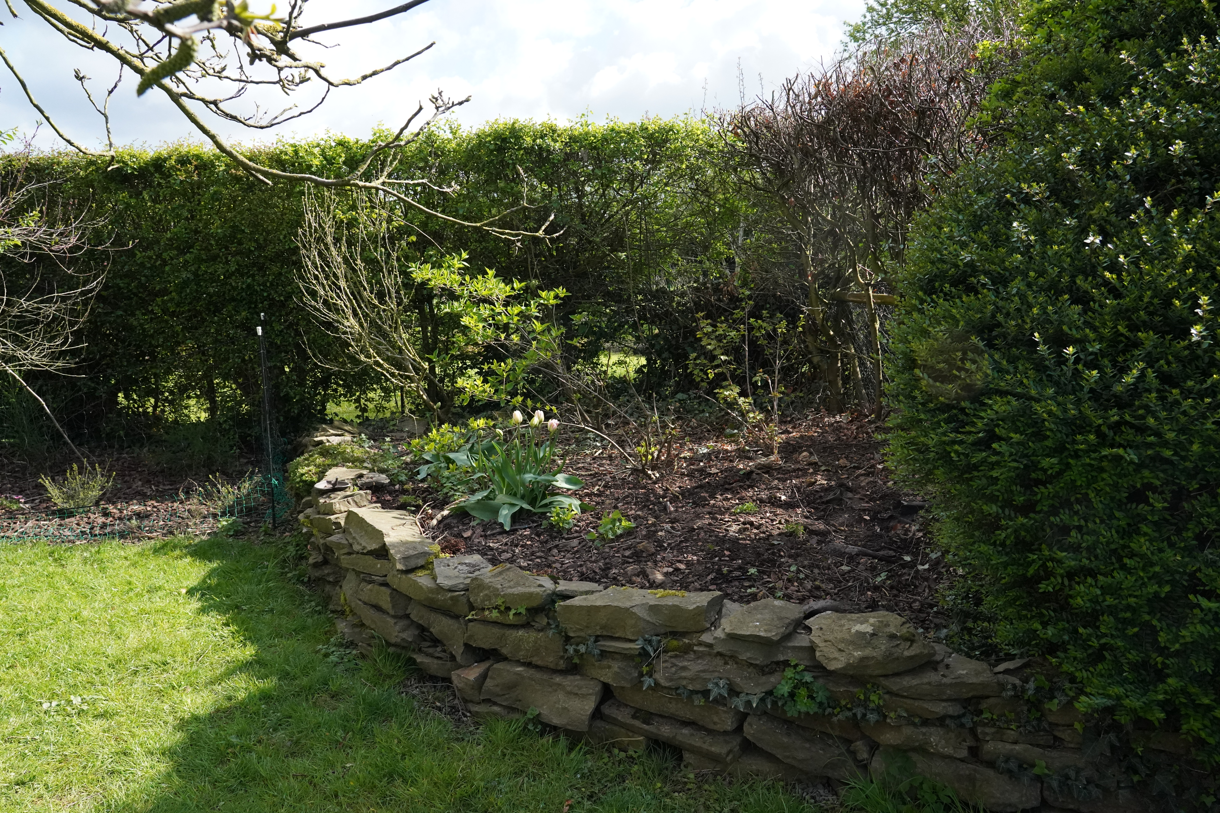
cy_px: 406
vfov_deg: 49.6
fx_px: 881
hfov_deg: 69.4
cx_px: 610
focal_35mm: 26
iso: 6400
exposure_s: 1/3200
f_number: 9
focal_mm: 26
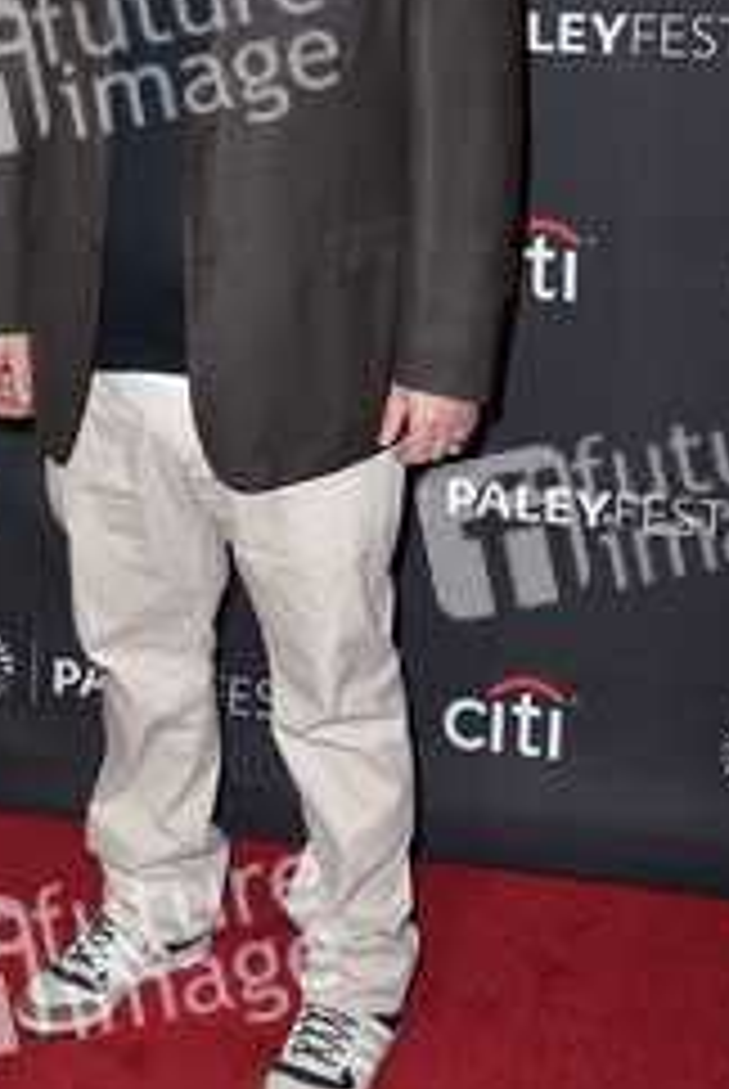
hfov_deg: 20.6
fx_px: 1999
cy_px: 288
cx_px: 241
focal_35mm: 66
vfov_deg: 30.0
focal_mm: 40
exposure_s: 1/250
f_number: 6.3
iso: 250
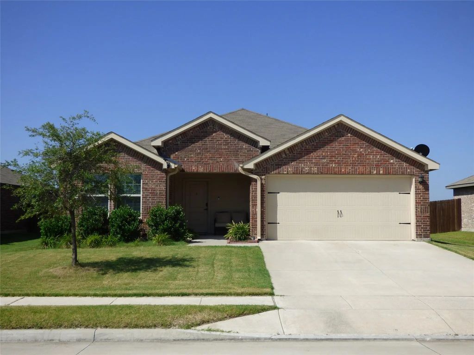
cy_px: 178
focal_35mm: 43
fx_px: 589
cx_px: 237
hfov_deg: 43.9
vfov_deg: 33.6
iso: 100
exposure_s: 1/1300
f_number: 3.6
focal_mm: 7.37
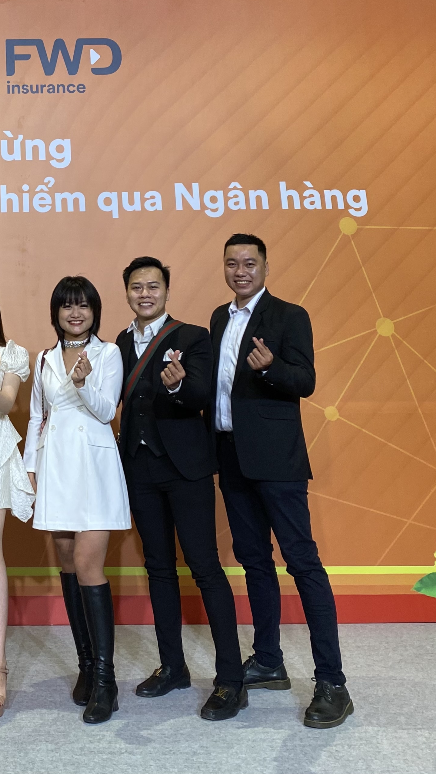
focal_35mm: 38
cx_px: -26
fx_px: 781
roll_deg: +0.0
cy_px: 385
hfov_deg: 28.7
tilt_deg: +4.1
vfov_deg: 52.8
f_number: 1.8
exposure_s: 1/50
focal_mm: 4.25
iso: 125
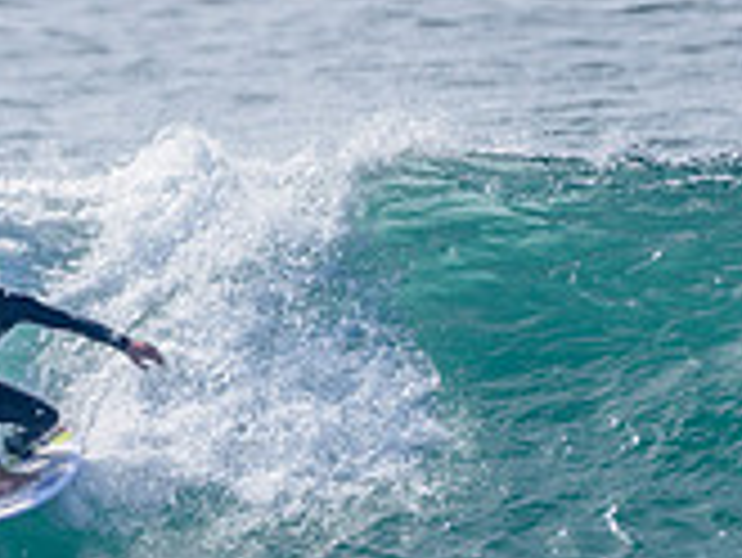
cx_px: -67
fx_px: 44446
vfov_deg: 0.7
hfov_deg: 1.0
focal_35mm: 2072
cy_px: 383
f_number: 5.6
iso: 100
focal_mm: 500
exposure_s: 1/2000
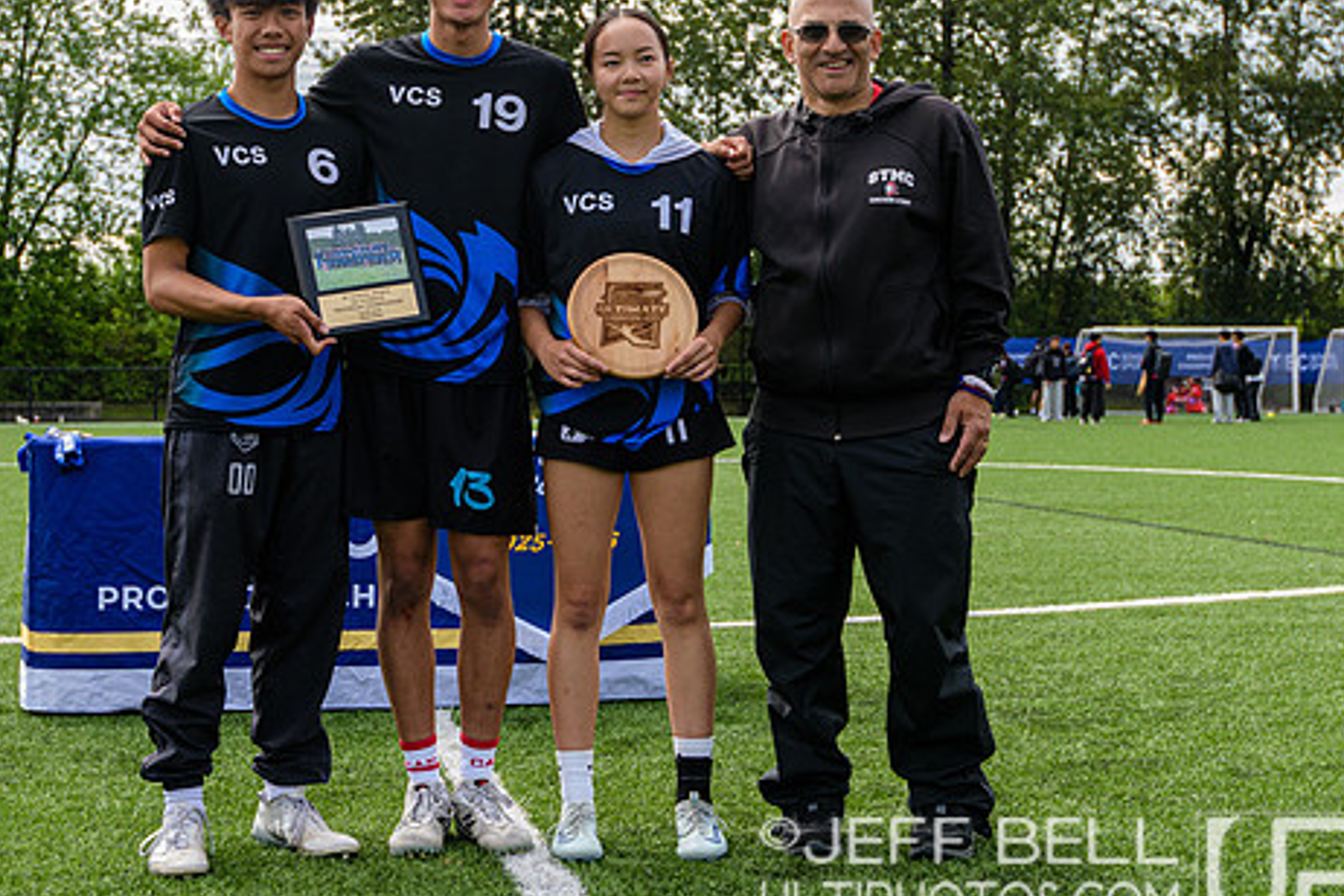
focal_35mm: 64
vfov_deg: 21.2
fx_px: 2389
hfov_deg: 31.4
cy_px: 342
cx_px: 561
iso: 640
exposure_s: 1/800
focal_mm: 35
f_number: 5.6
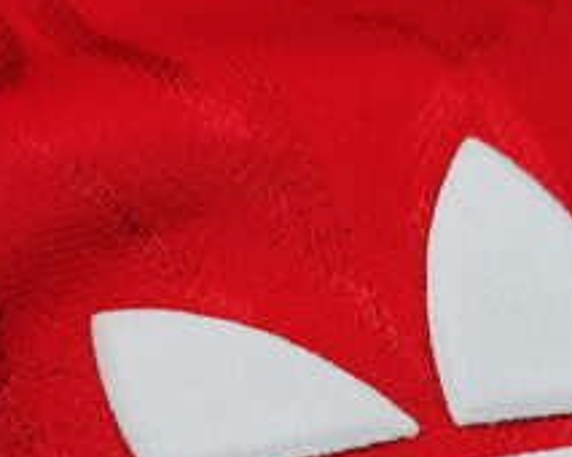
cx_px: 516
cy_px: 554
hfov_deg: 14.5
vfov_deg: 11.4
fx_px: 2233
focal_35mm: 132
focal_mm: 5.58
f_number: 1.8
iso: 160
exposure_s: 1/120
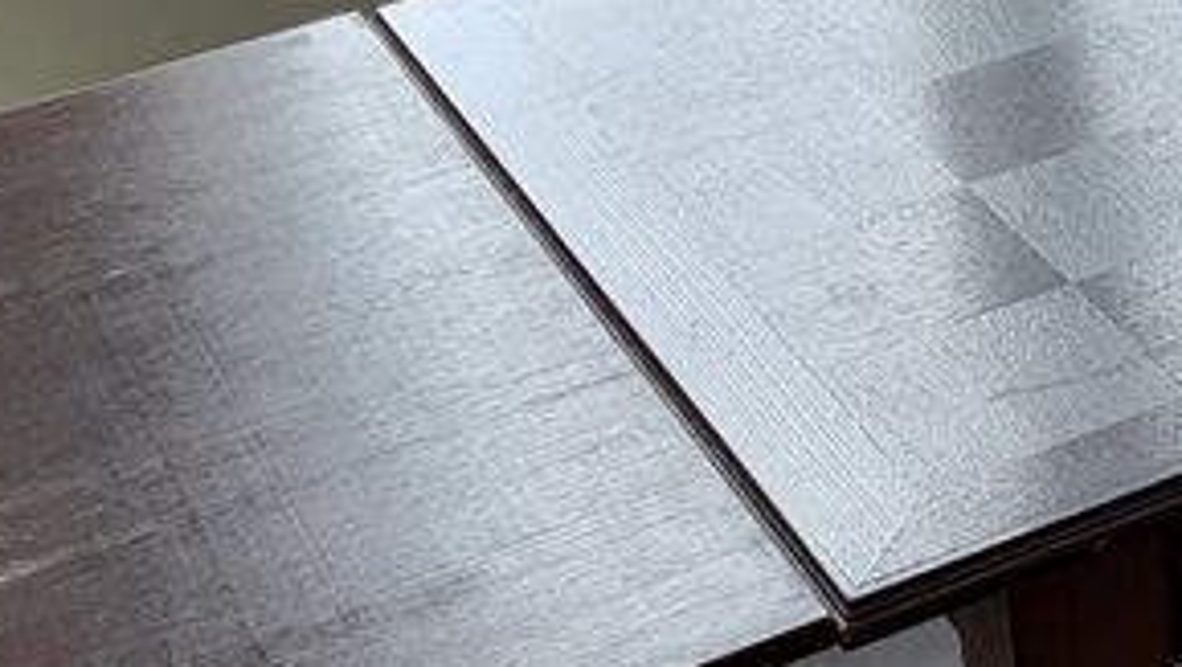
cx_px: 1526
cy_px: 520
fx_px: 3073
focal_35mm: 98
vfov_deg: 12.3
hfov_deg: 20.0
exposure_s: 1/100
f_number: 1.8
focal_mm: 5.4
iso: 160
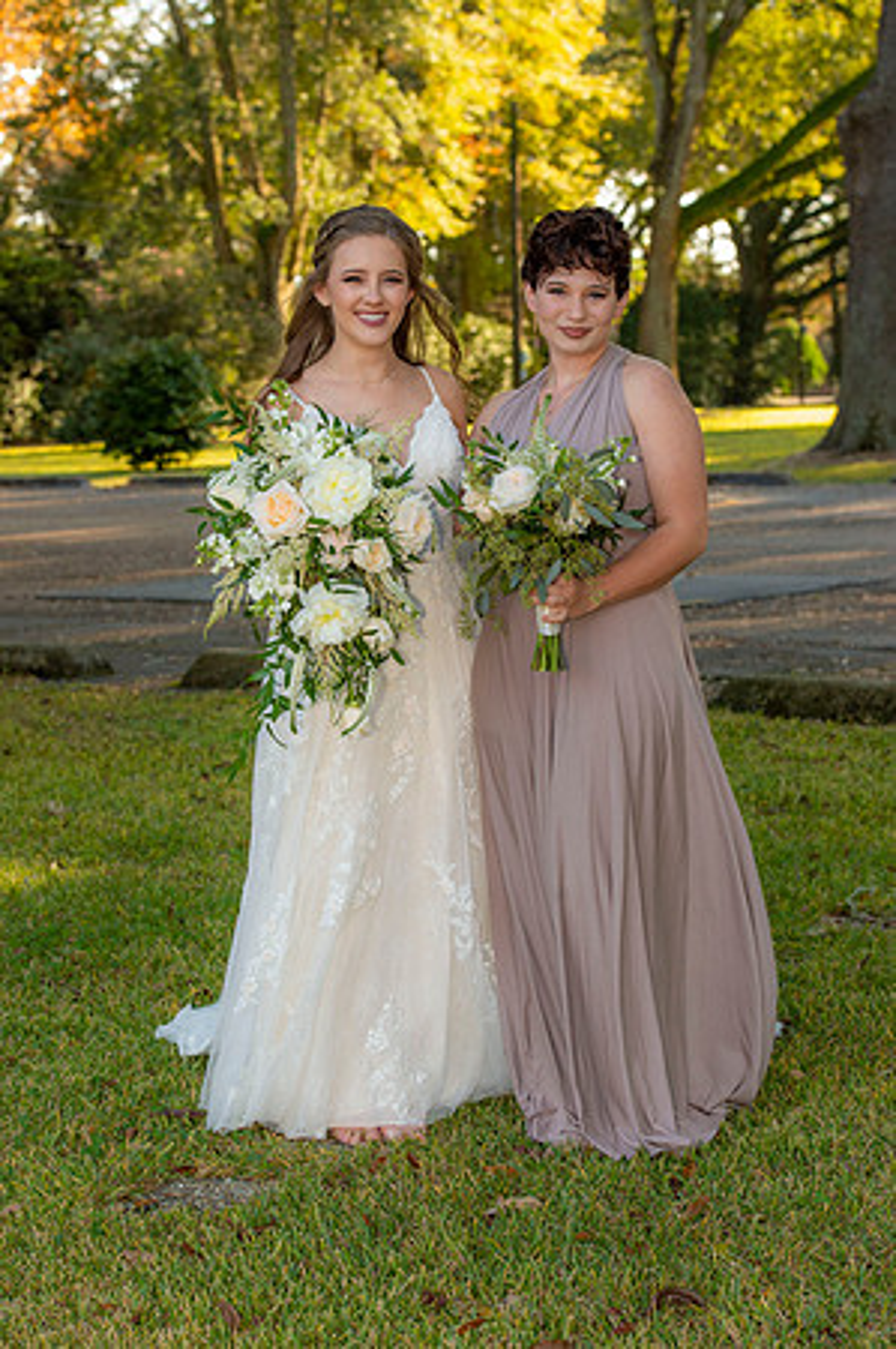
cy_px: 674
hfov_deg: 17.5
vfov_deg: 26.0
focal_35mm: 78
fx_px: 2919
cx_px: 448
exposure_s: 1/500
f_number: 6.3
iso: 1250
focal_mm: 78
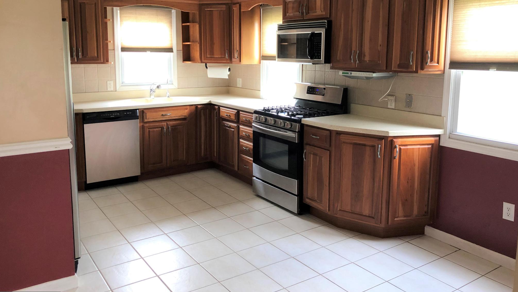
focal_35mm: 31
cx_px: 260
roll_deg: -0.7
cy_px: 115
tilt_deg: -8.1
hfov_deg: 62.6
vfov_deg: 37.6
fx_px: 426
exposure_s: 1/17
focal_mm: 3.99
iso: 40
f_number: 1.8
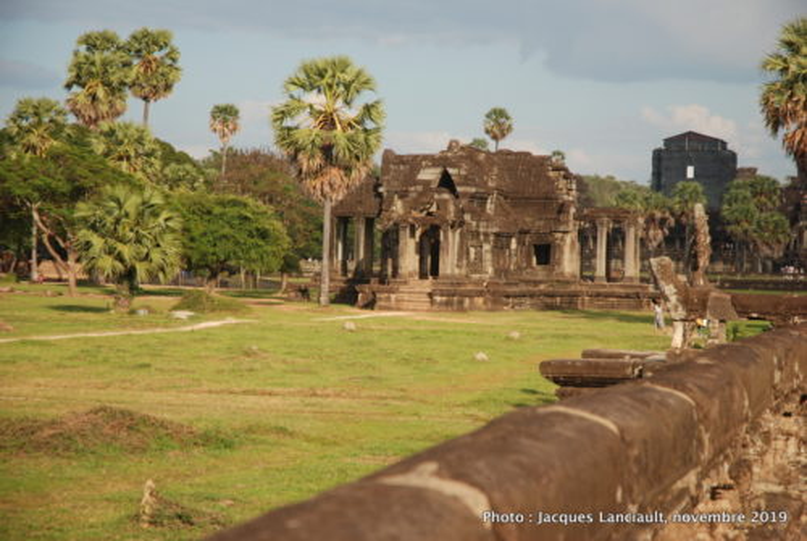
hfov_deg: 19.4
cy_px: 270
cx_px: 404
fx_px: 2357
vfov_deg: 13.1
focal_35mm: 105
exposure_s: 1/320
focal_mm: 70
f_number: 4.5
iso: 100
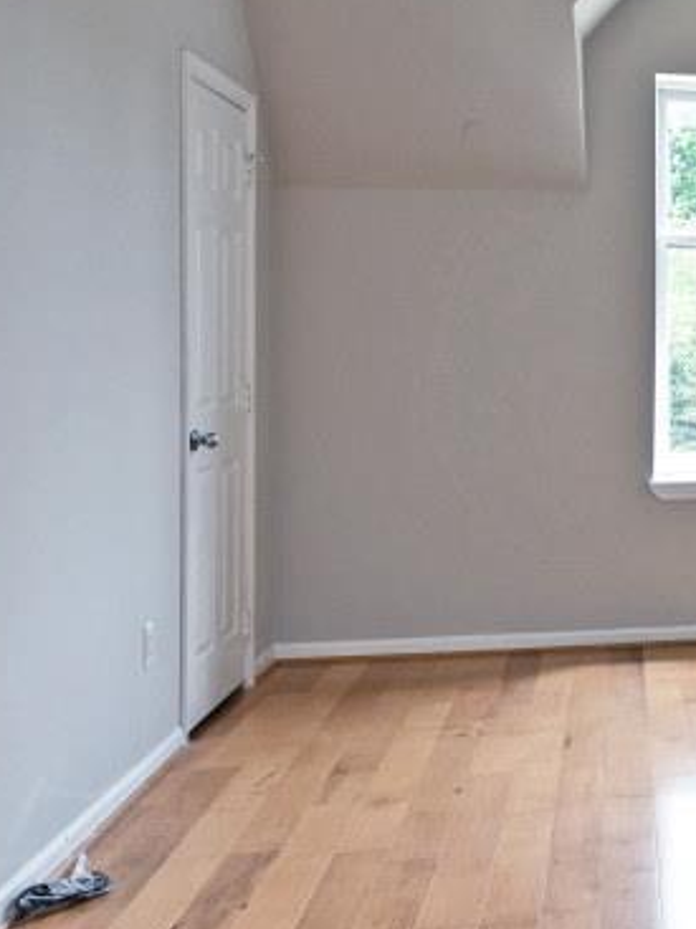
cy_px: 342
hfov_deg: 21.9
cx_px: 1055
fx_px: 1475
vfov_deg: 34.7
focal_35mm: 55
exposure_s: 1/125
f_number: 5.6
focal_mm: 14
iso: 200
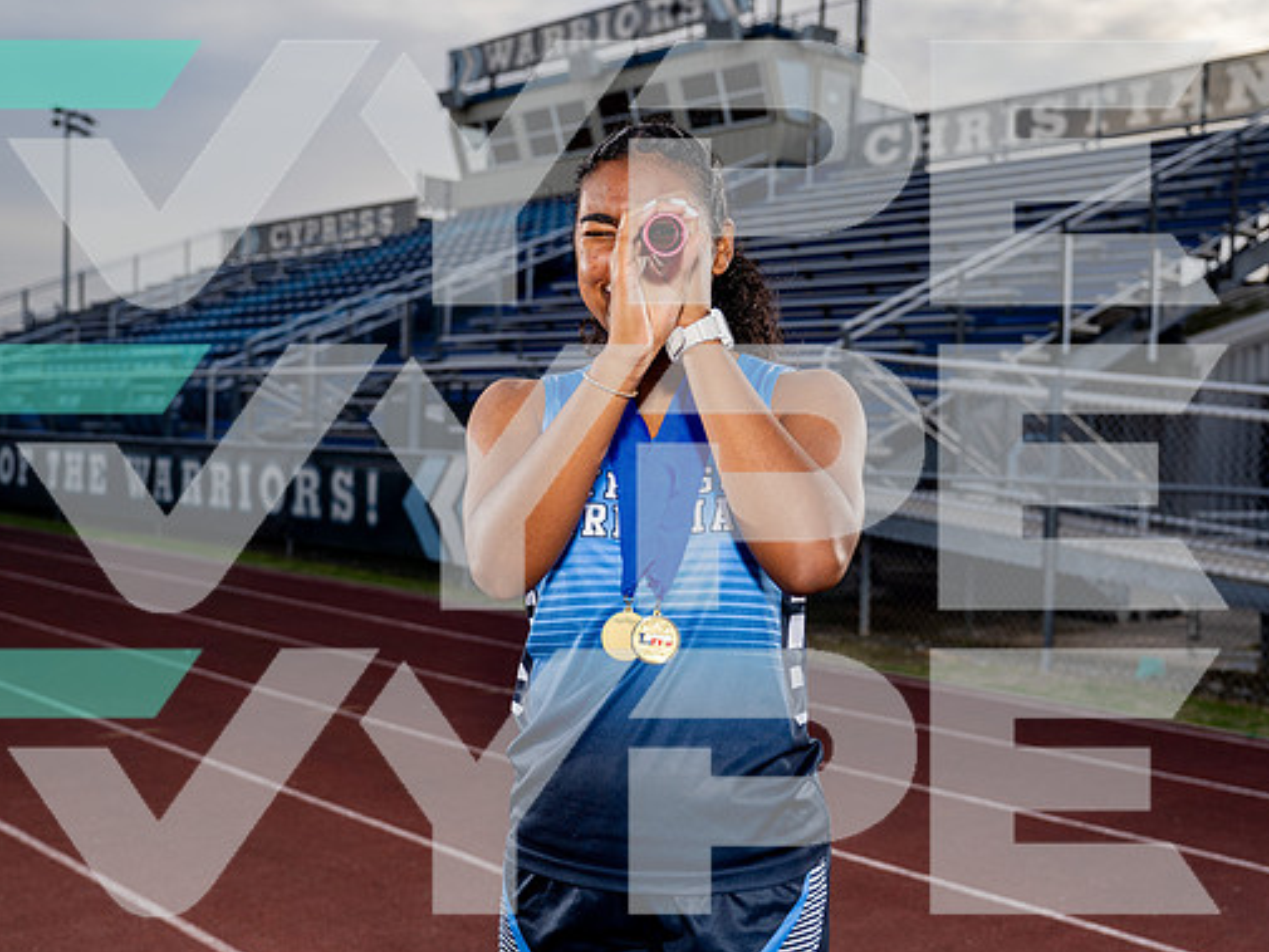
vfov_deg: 34.4
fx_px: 1540
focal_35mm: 42
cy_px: 479
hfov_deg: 44.8
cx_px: 588
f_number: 4
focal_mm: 38
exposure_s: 1/250
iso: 100
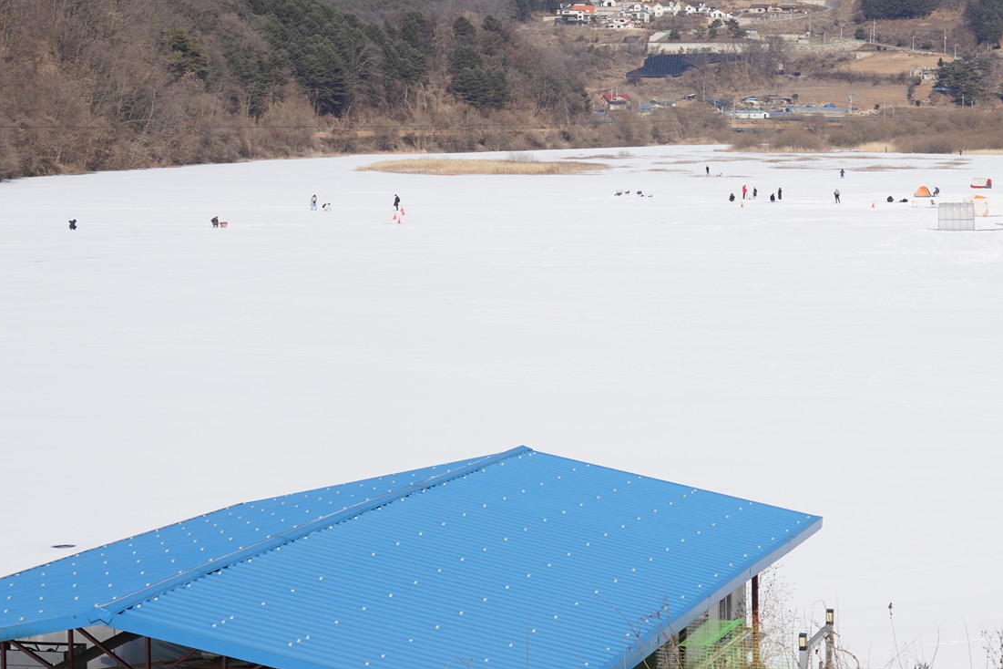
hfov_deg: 18.5
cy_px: 330
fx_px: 3037
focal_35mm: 109
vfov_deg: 12.6
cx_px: 844
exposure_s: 1/100
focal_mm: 60
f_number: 16
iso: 100
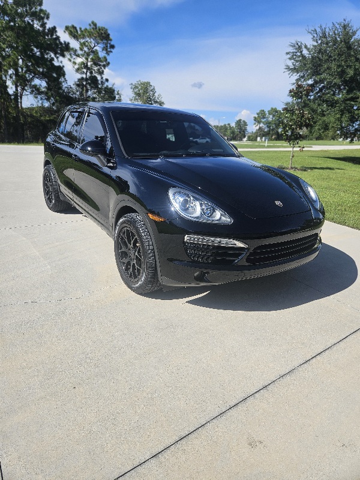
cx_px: 180
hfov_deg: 58.9
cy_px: 240
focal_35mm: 23
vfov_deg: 73.9
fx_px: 319
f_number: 1.8
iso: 25
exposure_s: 1/2500
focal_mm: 5.4
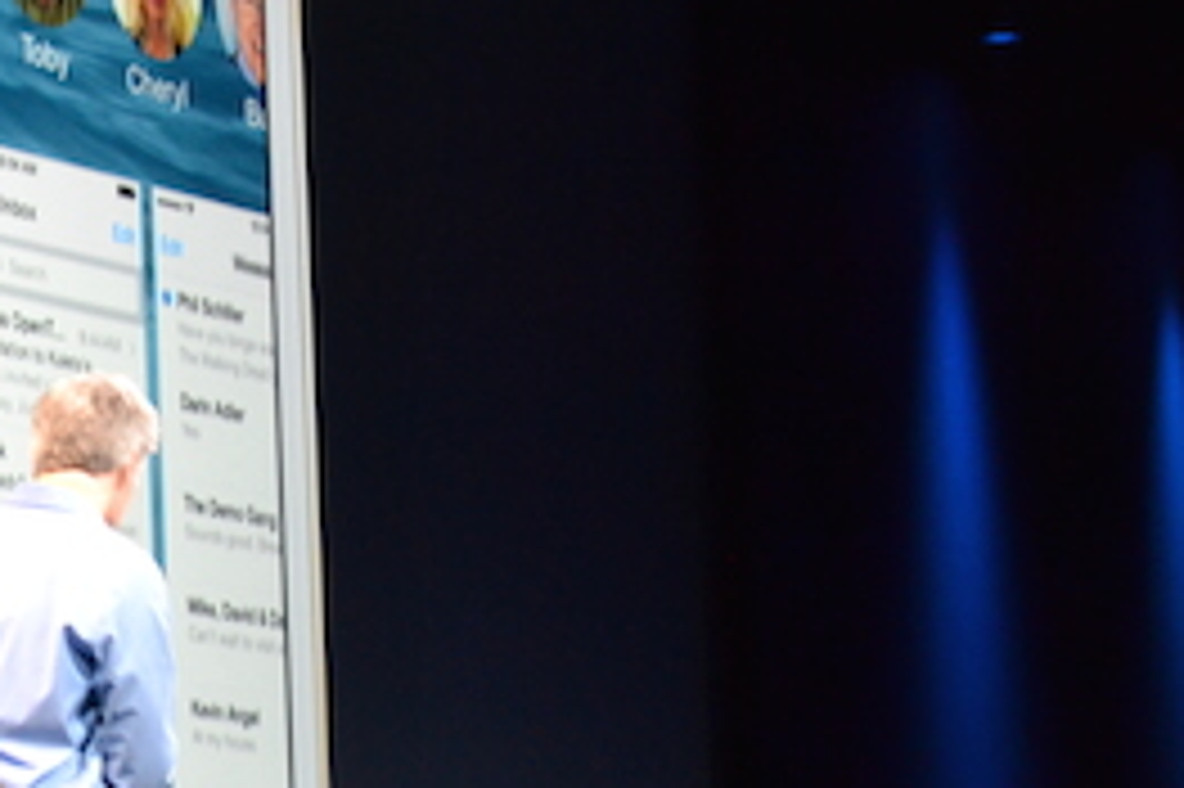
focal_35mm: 188
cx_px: -95
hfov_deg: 10.8
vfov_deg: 7.3
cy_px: 189
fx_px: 6184
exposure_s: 1/15
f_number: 5.6
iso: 2200
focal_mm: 55
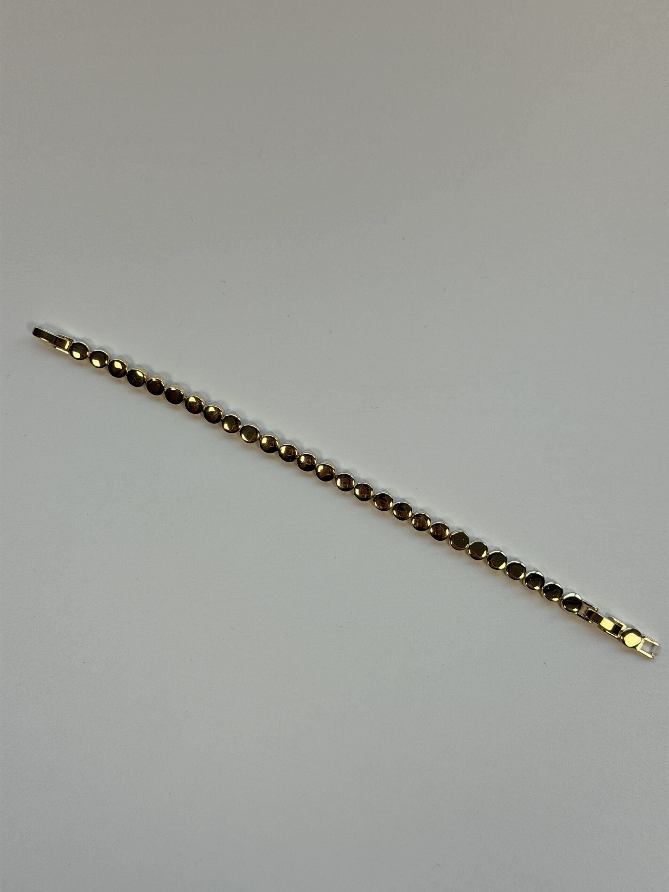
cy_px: 446
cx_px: 334
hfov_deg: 30.3
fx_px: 1237
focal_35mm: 48
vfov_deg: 39.7
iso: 64
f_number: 1.78
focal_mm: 6.76
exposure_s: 1/302
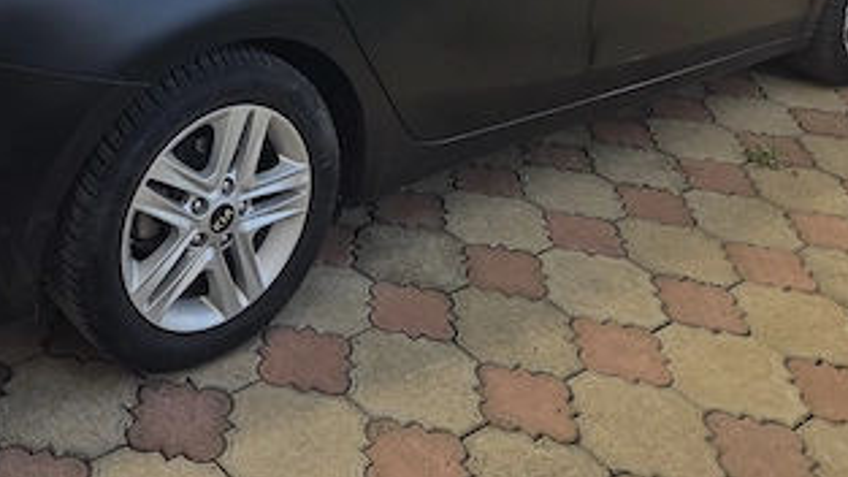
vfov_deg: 22.5
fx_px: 1079
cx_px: 217
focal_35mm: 48
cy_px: -127
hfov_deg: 41.7
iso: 80
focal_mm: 5.4
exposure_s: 1/2593
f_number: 1.8
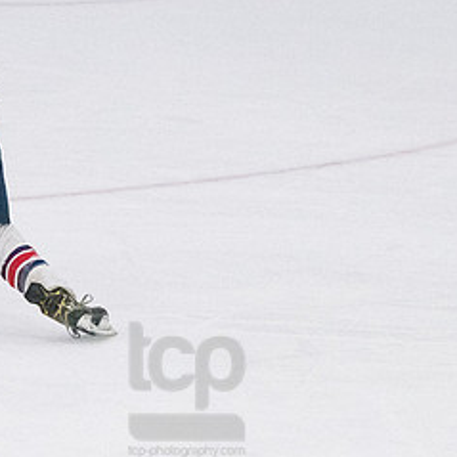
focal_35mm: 601
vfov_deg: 2.9
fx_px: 8977
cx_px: -84
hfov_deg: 2.9
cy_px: 122
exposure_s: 1/1600
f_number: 5
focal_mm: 195
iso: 8000
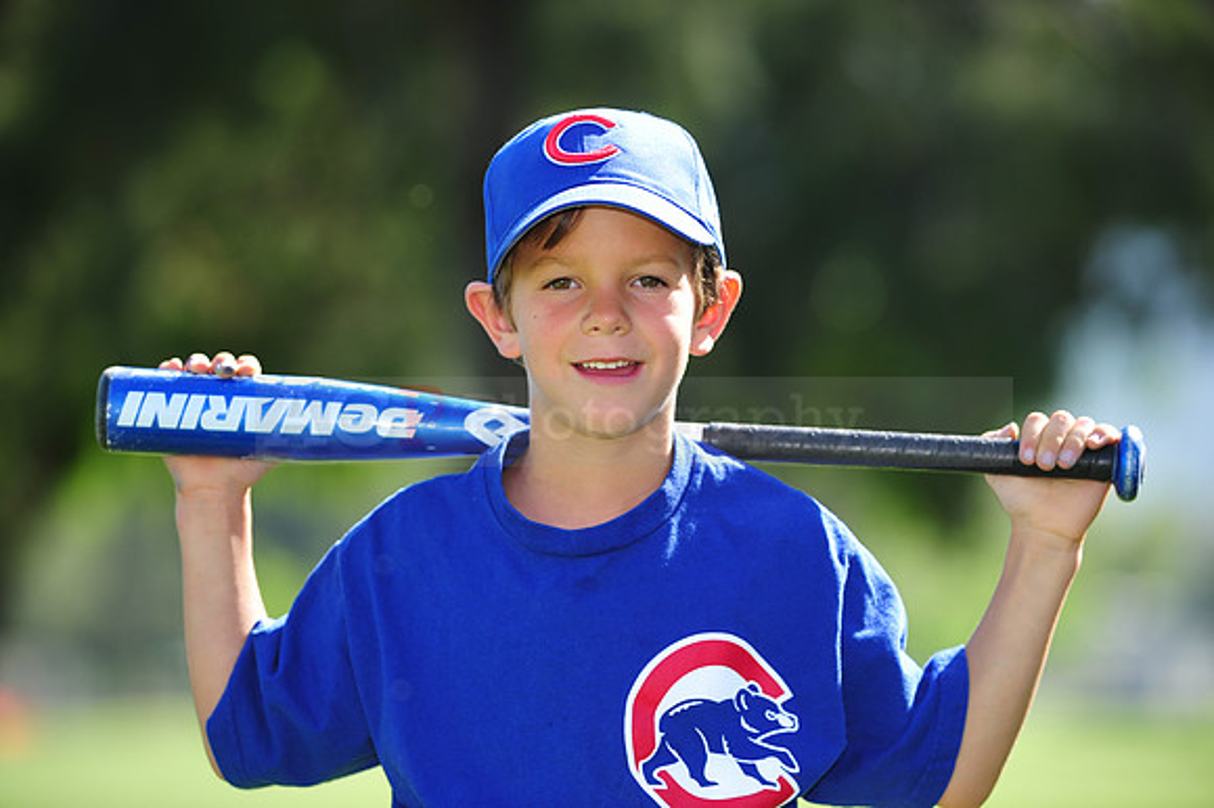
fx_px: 6740
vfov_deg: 6.9
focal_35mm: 200
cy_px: 404
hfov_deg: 10.3
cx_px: 607
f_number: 4.5
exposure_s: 1/400
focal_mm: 200
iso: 200
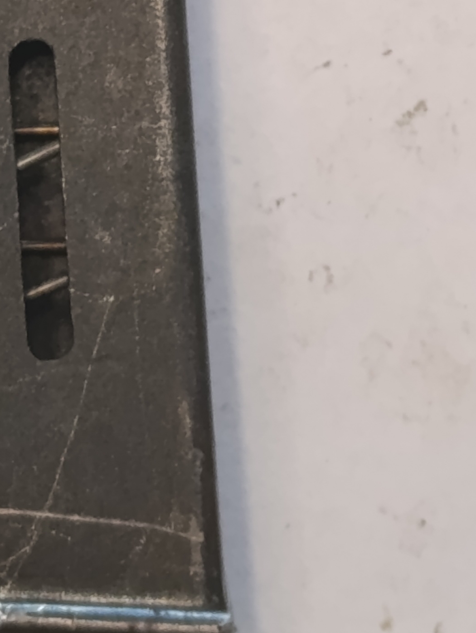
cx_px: -98
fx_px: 4921
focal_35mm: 269
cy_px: -234
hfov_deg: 5.5
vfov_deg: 7.3
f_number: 1.6
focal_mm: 6.14
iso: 800
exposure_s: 1/50
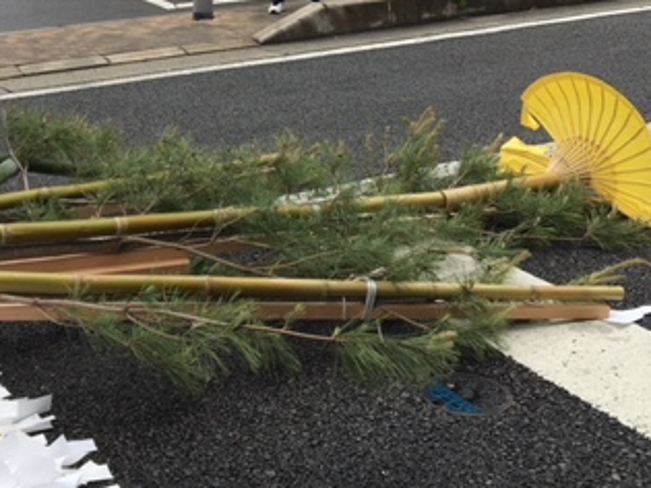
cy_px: 56
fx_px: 1109
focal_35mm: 59
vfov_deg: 24.2
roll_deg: -0.2
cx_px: 219
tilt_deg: -10.5
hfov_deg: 32.4
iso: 25
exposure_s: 1/1183
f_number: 2.2
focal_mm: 4.15
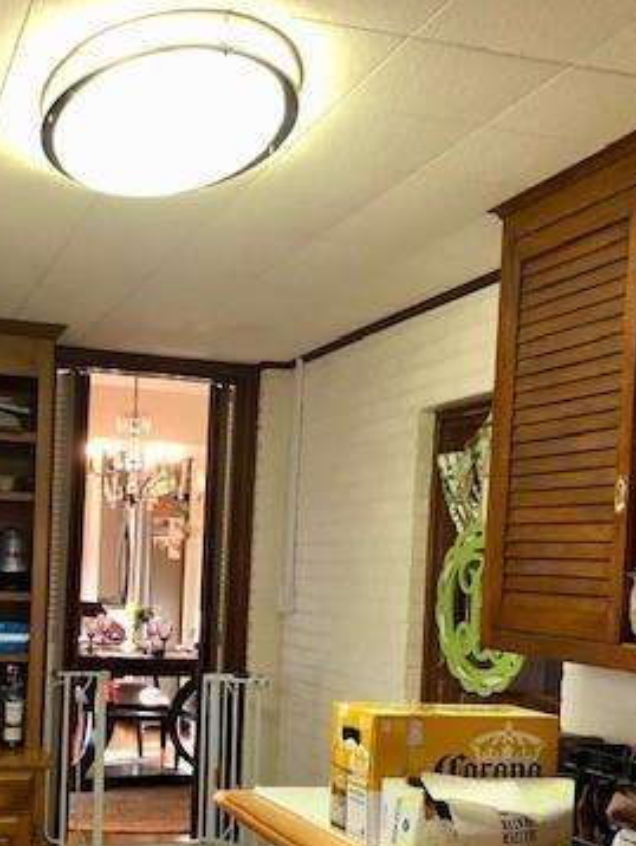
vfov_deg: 37.3
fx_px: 1223
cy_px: 624
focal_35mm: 50
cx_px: 199
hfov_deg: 28.9
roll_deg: -1.9
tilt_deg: -0.5
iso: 64
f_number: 1.8
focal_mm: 4
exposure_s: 1/15
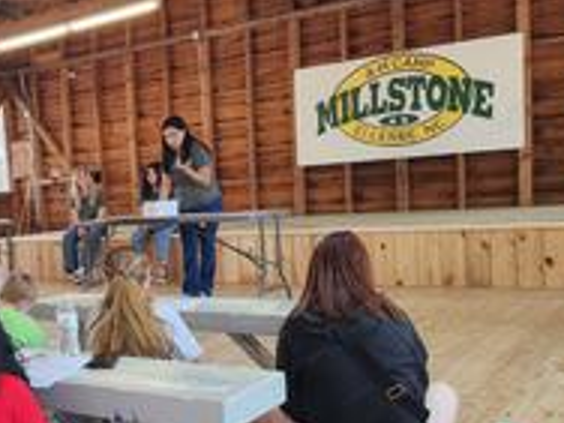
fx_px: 798
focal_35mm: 49
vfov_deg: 29.5
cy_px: 279
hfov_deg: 35.4
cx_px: 6
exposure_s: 1/120
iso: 250
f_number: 1.8
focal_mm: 6.4
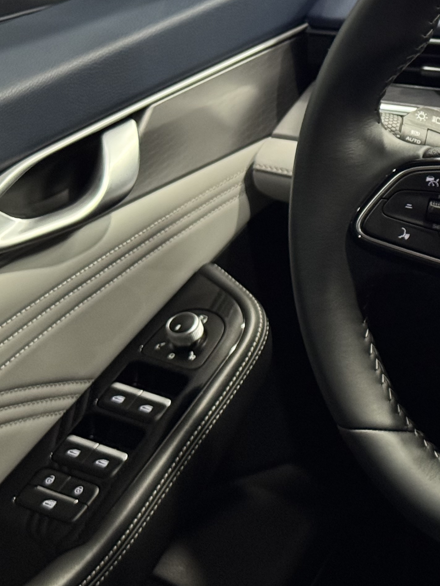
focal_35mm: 102
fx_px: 1728
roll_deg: +1.1
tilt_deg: -19.6
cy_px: 196
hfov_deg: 13.8
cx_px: 613
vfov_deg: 19.2
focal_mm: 6.76
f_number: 1.78
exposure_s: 1/25
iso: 500
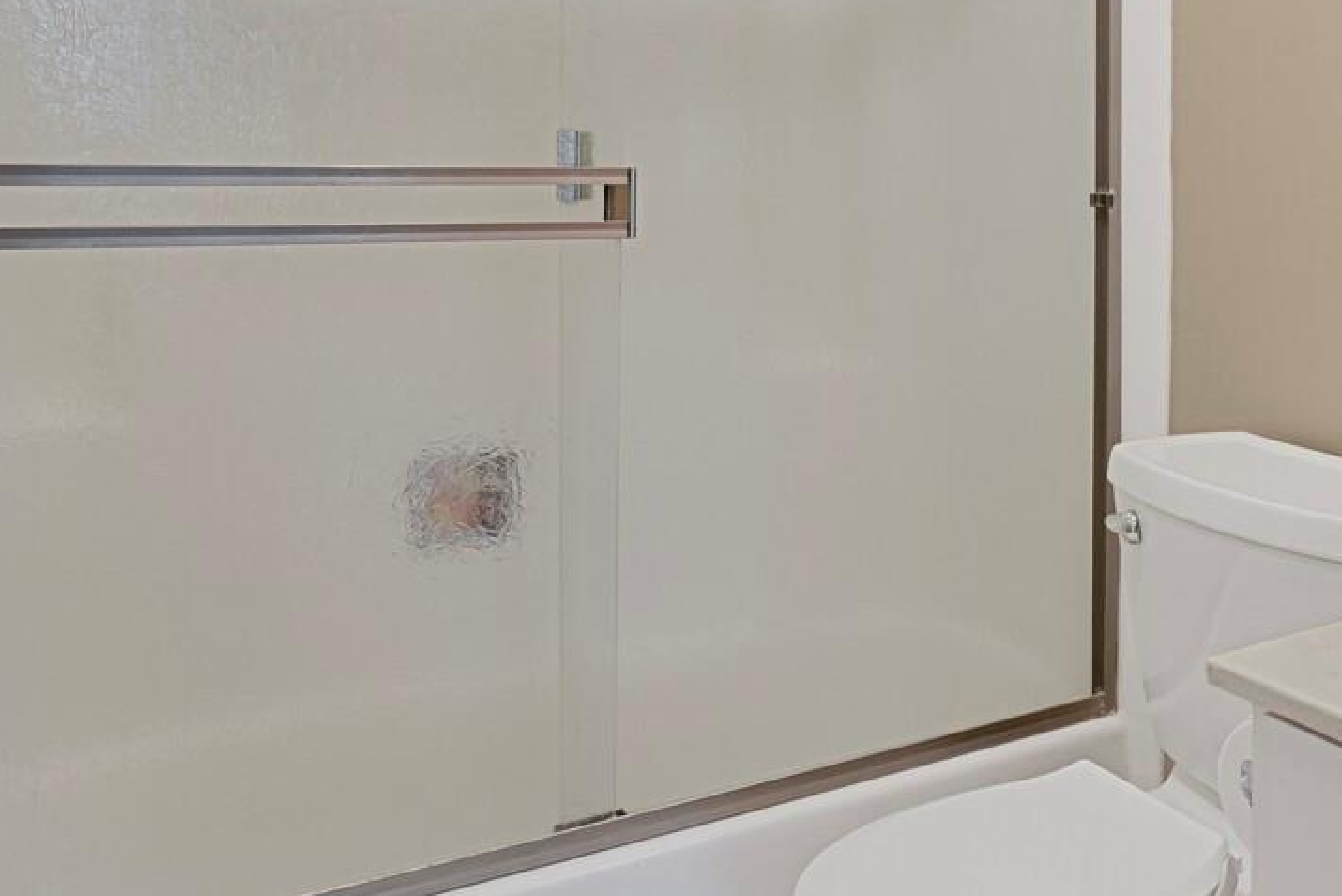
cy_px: 171
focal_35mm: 38
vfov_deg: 34.0
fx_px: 1417
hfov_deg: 46.7
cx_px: 1157
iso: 12800
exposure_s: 1/20
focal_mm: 17
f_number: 8
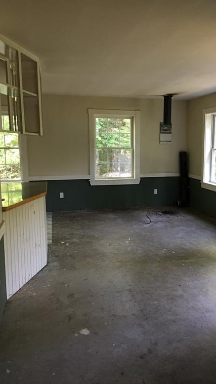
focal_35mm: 32
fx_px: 325
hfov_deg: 36.4
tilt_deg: -8.5
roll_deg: +0.0
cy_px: 191
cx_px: 141
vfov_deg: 61.0
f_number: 2.2
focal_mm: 4.15
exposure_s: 1/15
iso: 80
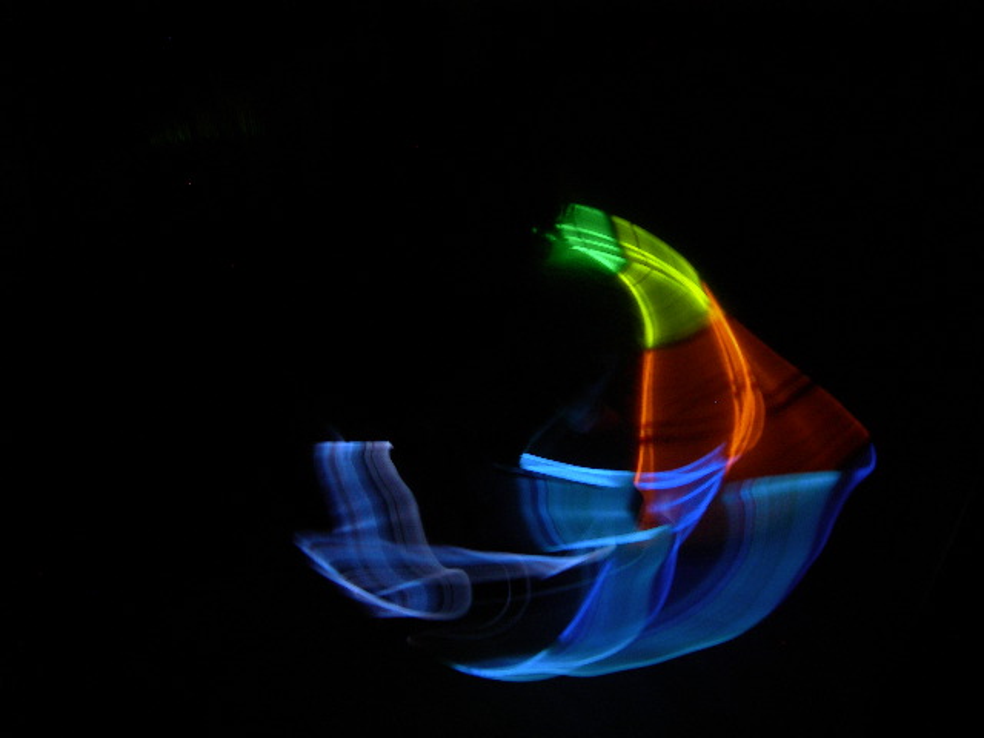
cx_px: 492
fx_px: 1080
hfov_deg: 49.0
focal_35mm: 38
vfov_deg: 37.7
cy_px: 369
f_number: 2.8
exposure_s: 2
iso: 200
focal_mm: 7.8
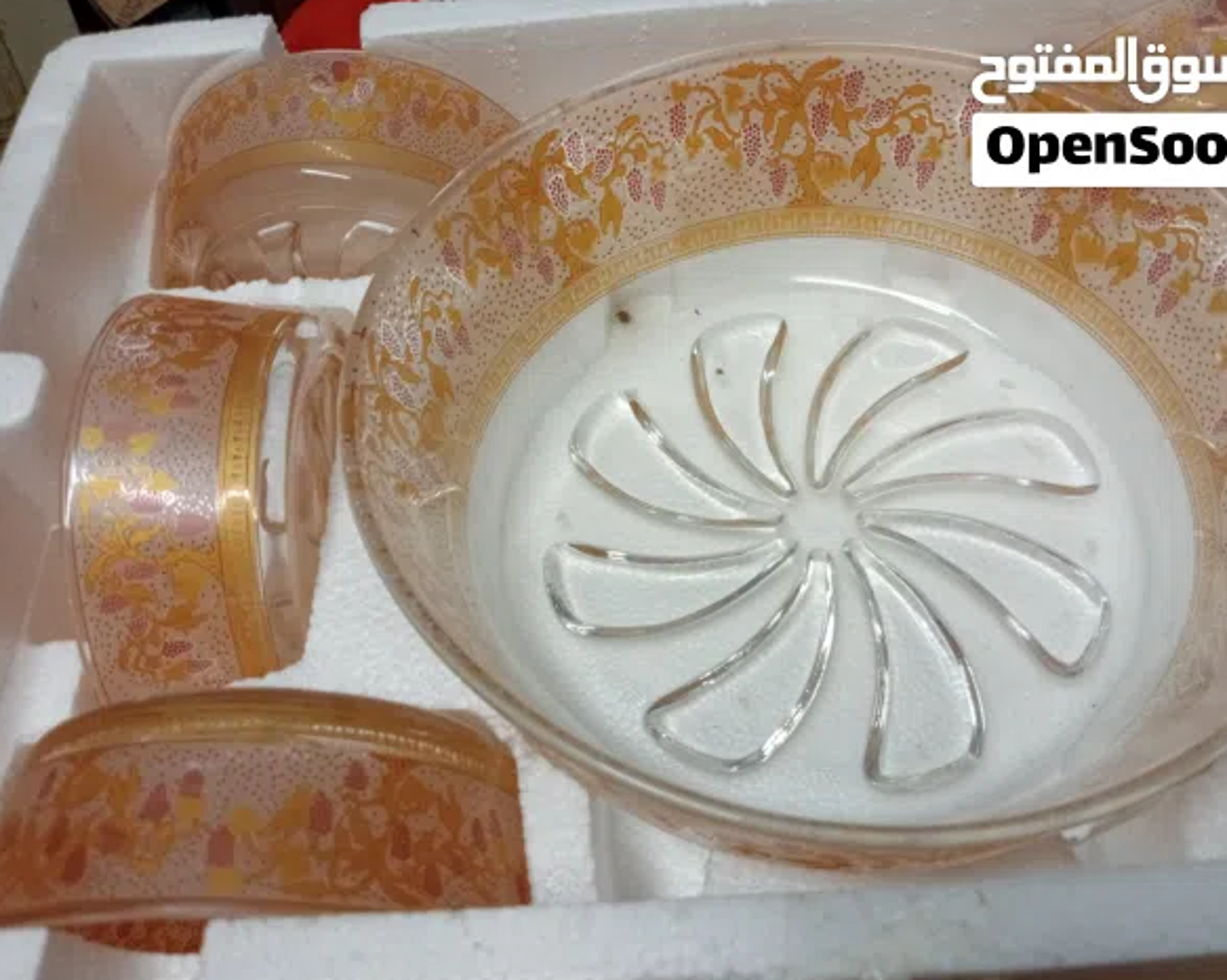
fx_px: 1089
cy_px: 490
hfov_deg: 58.7
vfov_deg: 48.5
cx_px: 655
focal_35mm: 30
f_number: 1.8
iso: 540
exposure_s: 1/33.3
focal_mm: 4.04
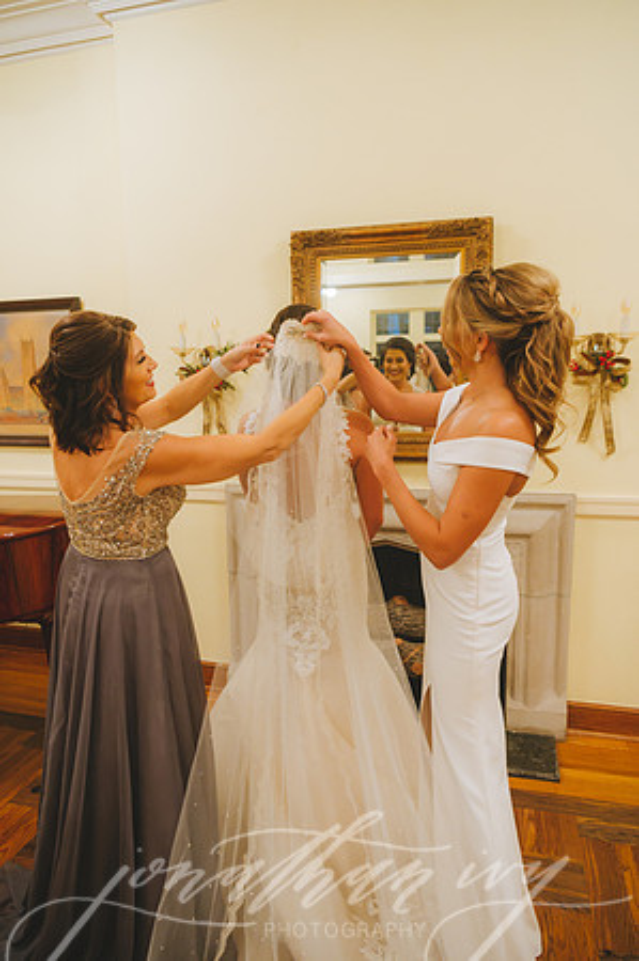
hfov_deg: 53.0
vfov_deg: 73.8
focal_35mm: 24
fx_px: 640
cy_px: 480
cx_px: 320
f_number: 3.5
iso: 2500
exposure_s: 1/60
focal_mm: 24
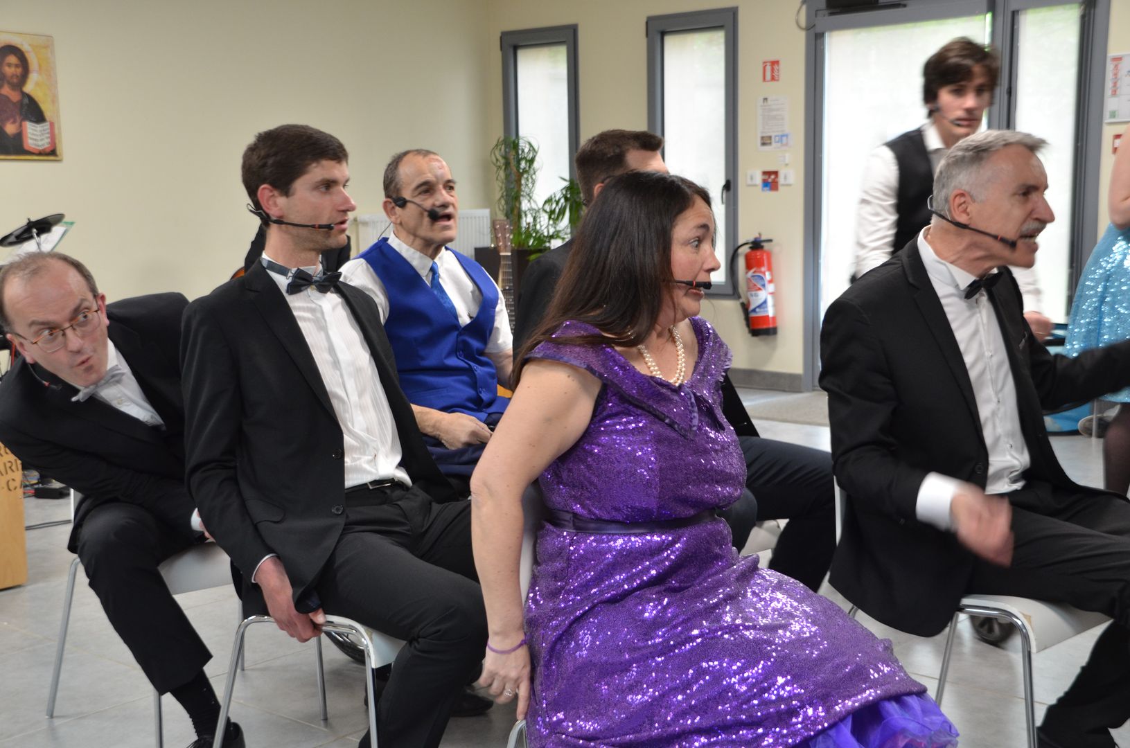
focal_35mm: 51
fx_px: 1597
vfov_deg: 26.4
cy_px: 374
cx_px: 565
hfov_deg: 39.0
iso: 800
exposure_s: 1/30
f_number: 4.5
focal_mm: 34
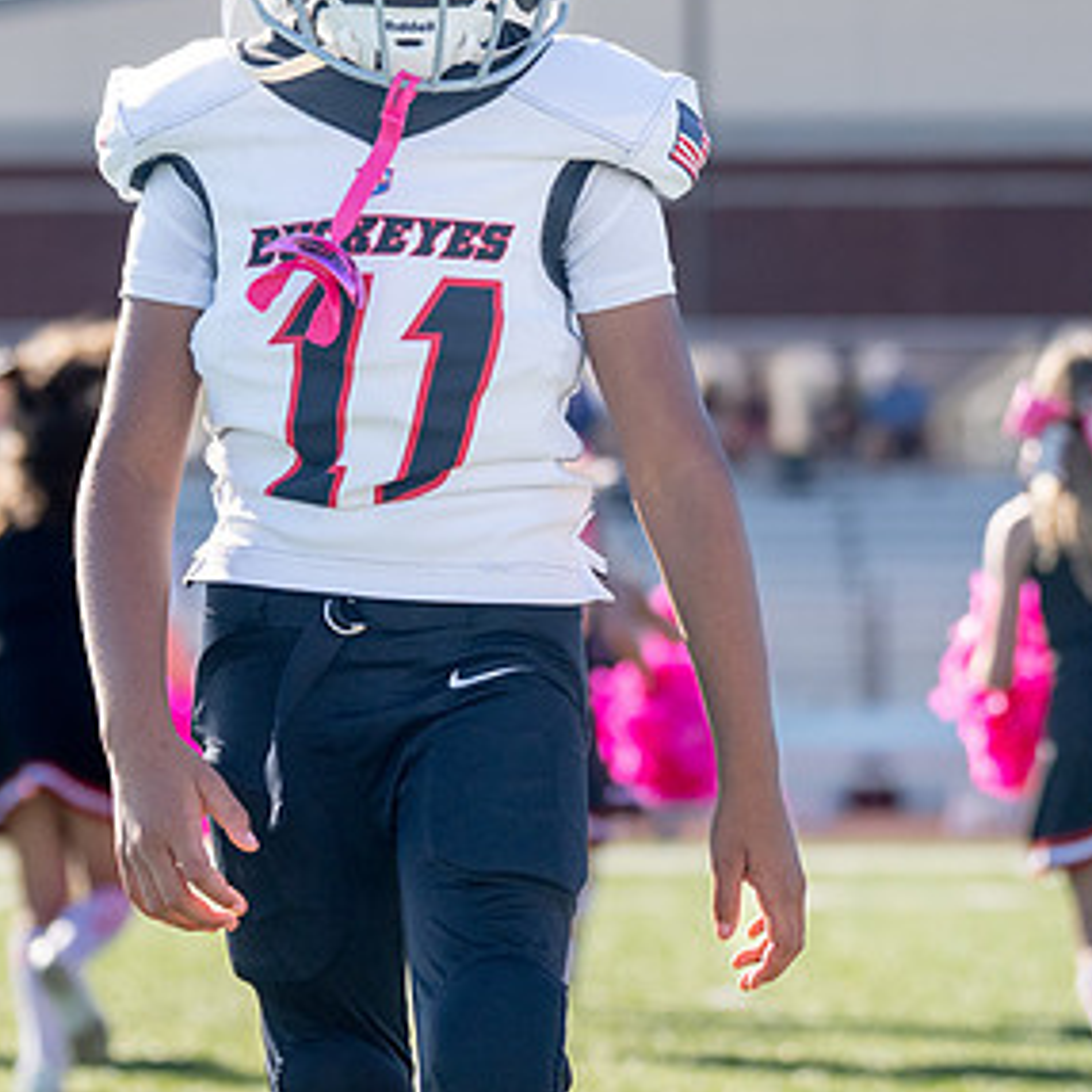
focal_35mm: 175
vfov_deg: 10.0
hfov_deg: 10.0
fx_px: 6246
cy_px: 158
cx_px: 328
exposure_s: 1/3200
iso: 320
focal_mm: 70
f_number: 2.8
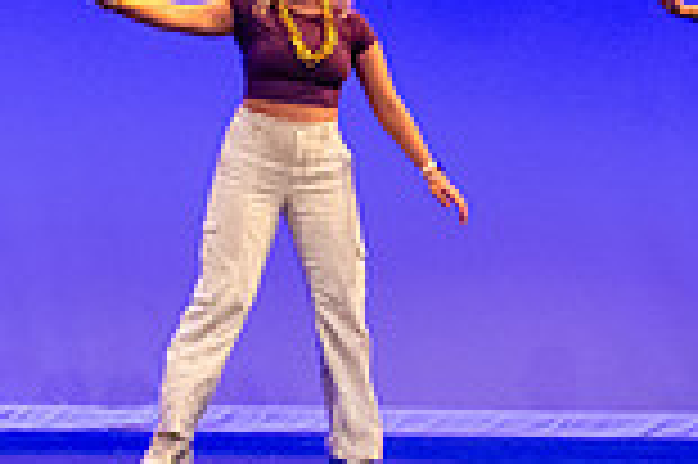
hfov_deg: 14.3
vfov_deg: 10.0
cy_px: -115
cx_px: -315
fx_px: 2615
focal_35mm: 135
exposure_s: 1/320
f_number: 3.5
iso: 4000
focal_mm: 36
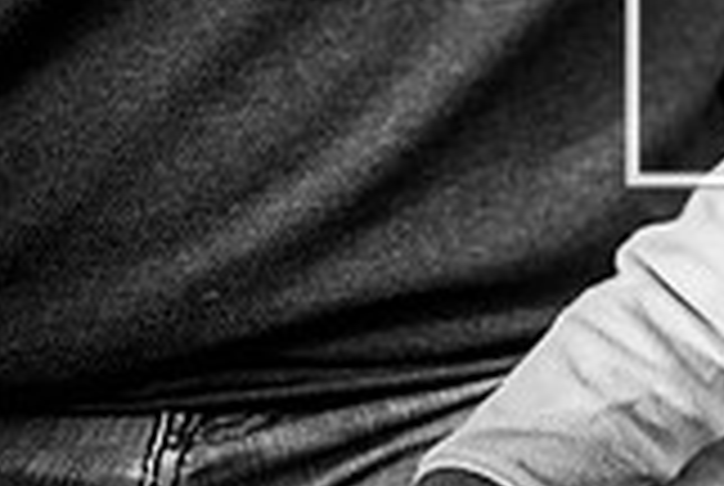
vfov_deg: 10.8
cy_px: -52
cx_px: 1151
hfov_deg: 14.8
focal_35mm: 126
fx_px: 2539
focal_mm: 35
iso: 160
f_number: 2.8
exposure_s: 1/200
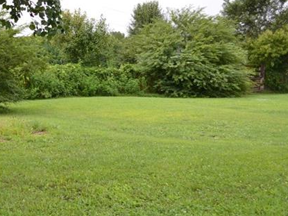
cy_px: 90
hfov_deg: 28.2
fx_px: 532
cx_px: -9
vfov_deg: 22.9
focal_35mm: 64
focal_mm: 18
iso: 100
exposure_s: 1/200
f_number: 3.5
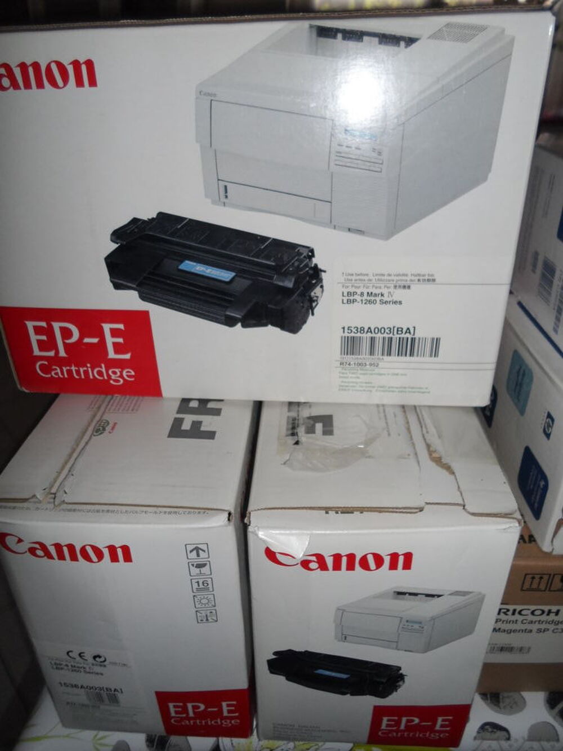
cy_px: 376
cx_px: 282
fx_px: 542
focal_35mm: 25
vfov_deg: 69.4
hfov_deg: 54.9
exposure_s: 1/10
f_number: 9.2
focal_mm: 4.5
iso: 100
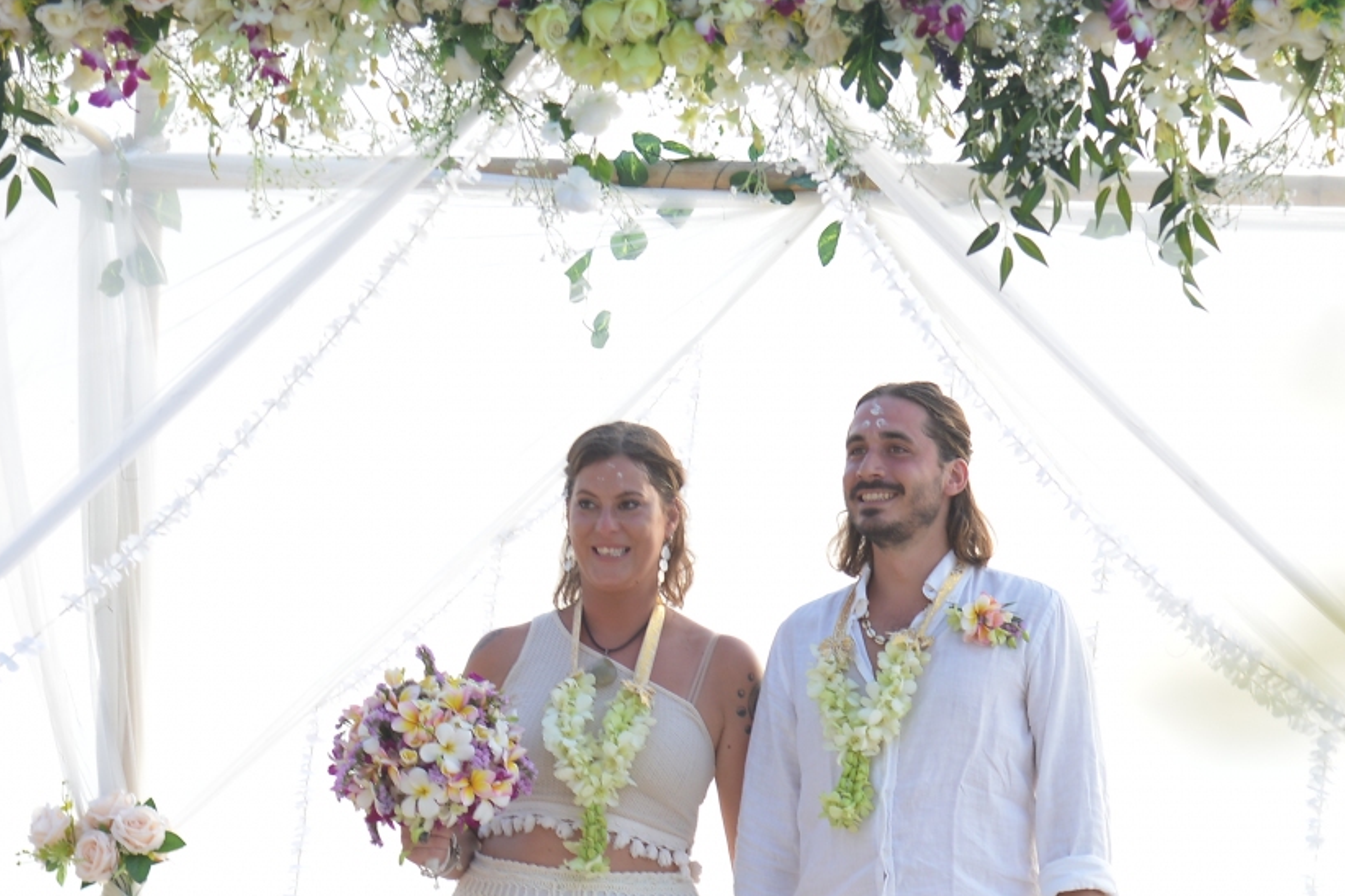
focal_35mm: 208
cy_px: 750
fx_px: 7771
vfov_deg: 6.6
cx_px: 826
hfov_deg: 9.9
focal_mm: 95
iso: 400
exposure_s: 1/250
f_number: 4.5
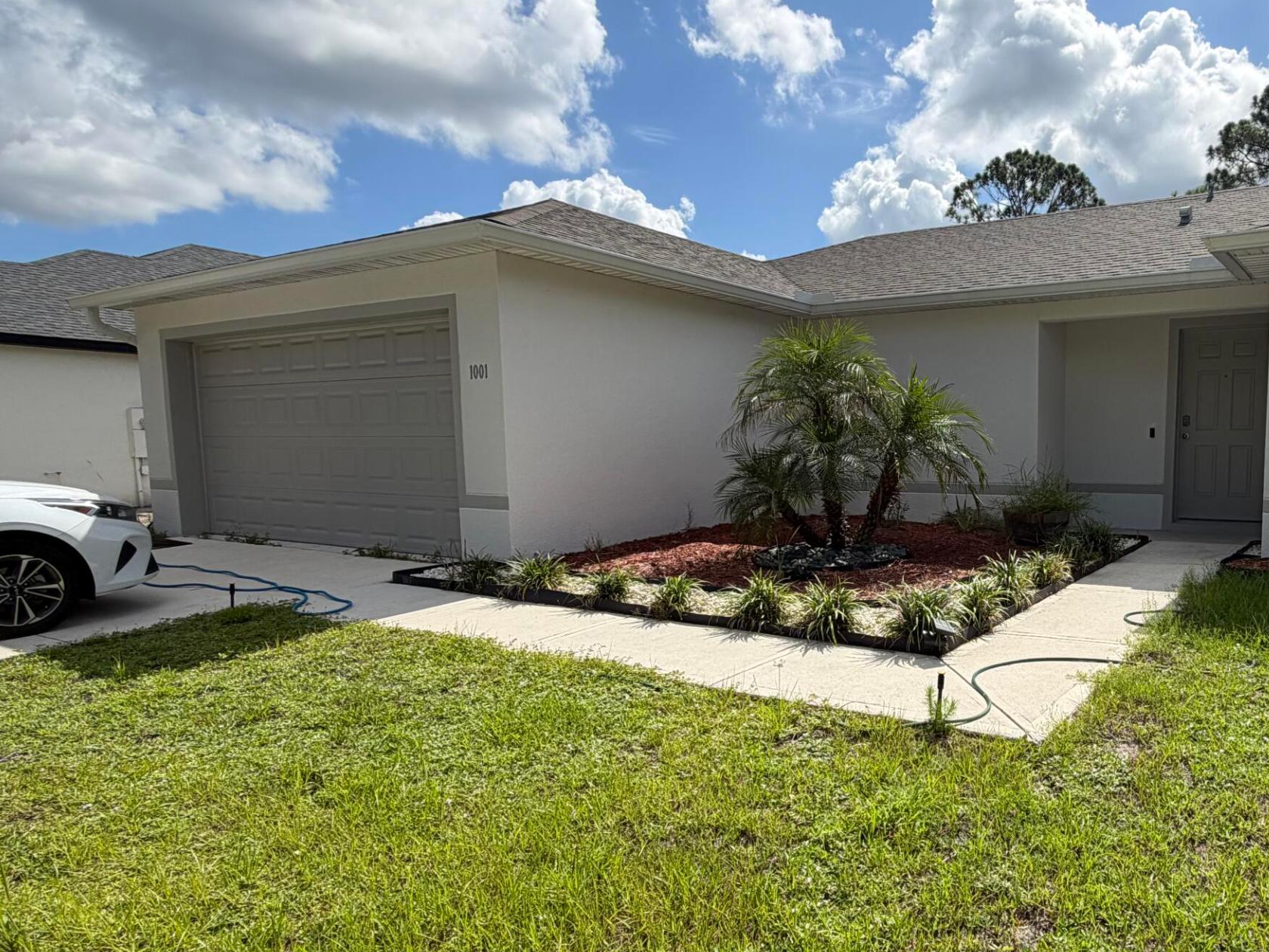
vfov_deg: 56.6
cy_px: 545
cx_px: 937
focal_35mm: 24
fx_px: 880
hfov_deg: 67.5
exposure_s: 1/1105
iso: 20
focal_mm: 2.22
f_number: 2.2
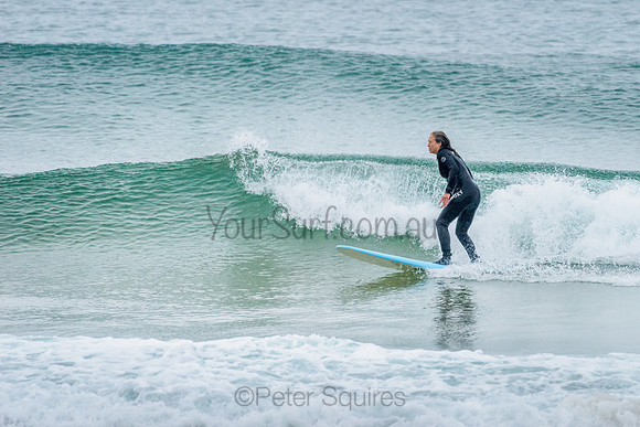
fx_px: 10906
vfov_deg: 2.2
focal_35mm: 613
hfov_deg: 3.4
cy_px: 203
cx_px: 393
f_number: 5.6
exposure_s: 1/1000
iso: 1250
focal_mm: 500
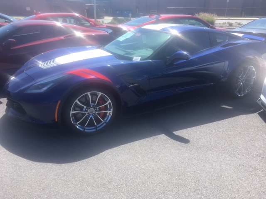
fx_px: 223
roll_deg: -1.2
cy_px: 100
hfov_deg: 61.7
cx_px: 133
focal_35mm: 29
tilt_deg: -22.7
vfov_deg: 48.2
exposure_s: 1/657
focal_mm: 4.15
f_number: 2.2
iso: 25
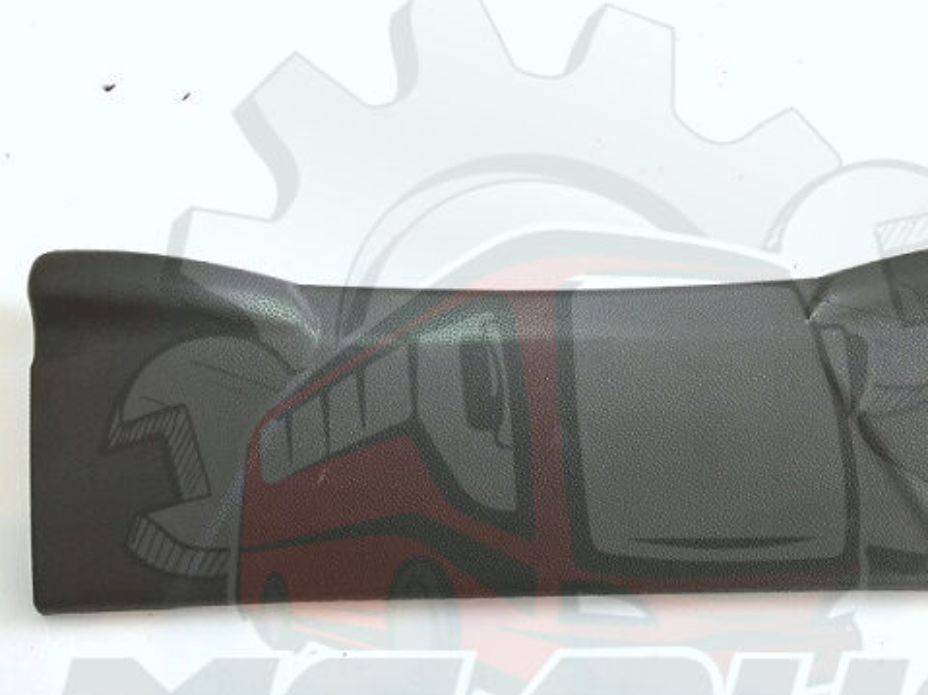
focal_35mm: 38
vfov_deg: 37.5
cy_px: 421
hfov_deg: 48.8
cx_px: 546
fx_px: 1018
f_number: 2.2
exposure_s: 1/33
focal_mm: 4.15
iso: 100
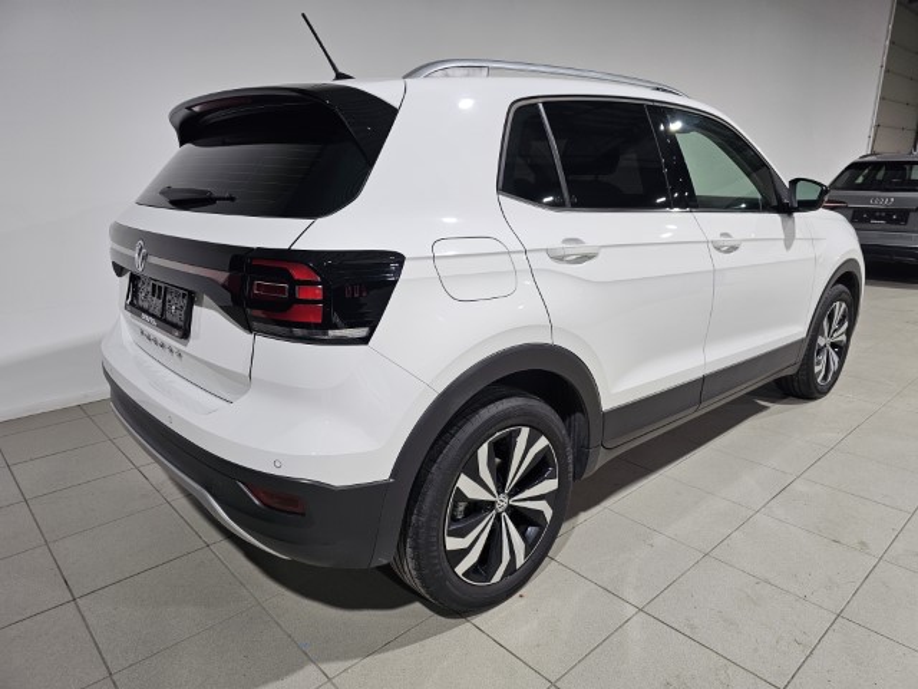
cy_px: 344
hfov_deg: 73.9
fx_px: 610
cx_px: 459
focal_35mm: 23
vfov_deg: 58.9
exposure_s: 1/100
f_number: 1.7
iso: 80
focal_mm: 6.3
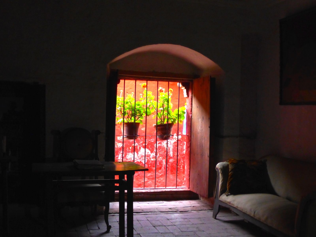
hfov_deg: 42.9
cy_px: 118
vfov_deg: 32.9
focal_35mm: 44
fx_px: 402
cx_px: 158
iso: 640
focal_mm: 7.8
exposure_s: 1/4
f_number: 4.5
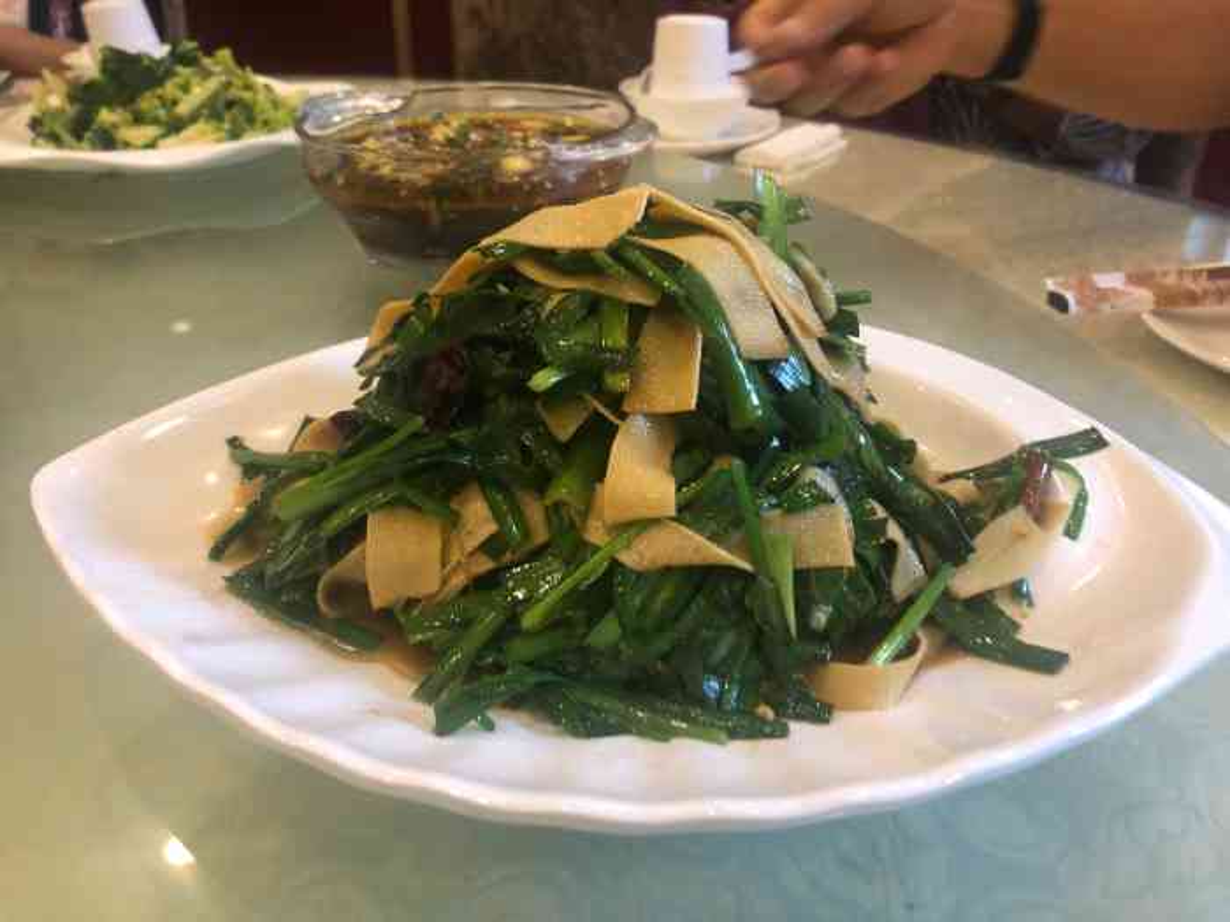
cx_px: 615
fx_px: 995
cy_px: 461
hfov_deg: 63.4
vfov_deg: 49.7
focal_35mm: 28
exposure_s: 1/17
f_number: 1.8
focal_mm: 3.99
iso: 40
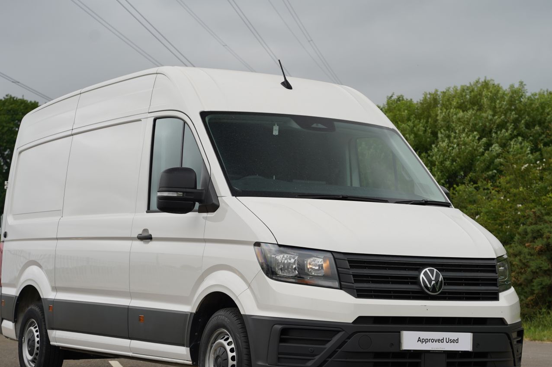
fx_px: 1289
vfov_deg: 16.2
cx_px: 277
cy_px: 229
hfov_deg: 24.2
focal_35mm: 84
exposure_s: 1/320
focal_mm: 67.1
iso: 100
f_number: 4.5
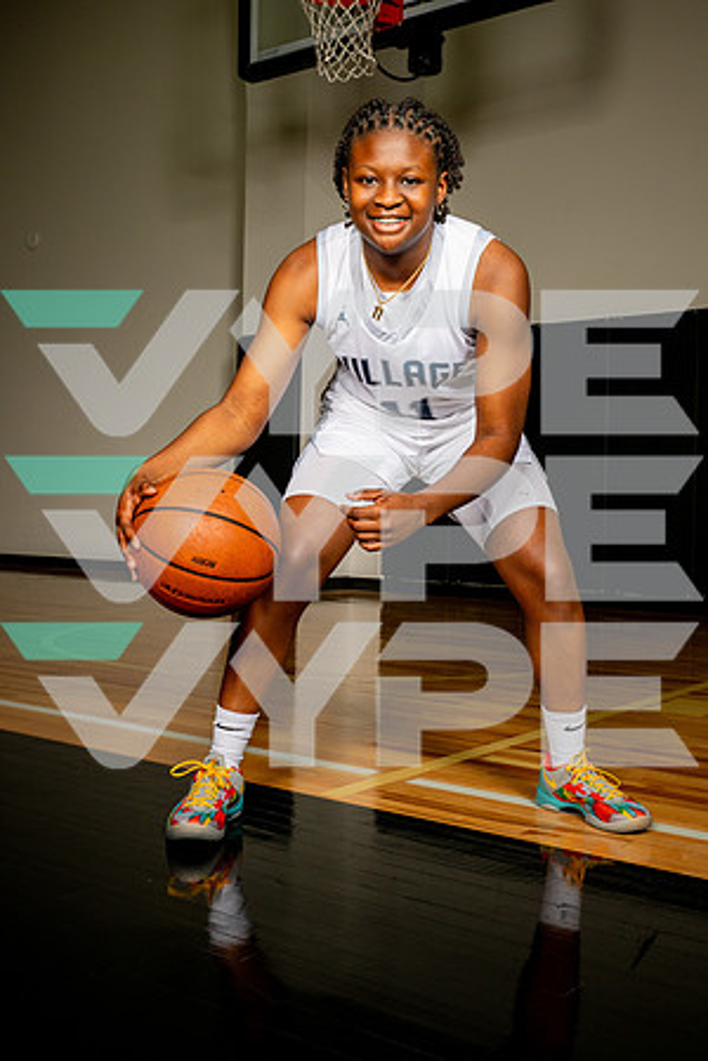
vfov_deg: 48.5
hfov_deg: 33.4
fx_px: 1180
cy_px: 530
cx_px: 354
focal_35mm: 40
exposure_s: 1/500
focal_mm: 40
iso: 250
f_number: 8
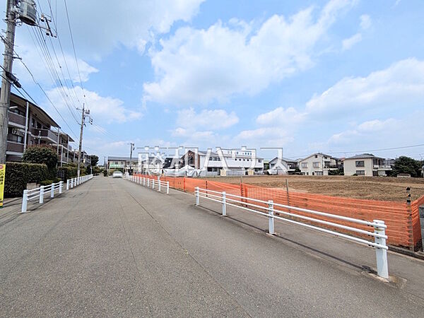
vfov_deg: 85.7
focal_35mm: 14
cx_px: 212
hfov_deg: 102.1
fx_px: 171
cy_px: 159
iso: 49
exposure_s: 1/2674
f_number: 2.2
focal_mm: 1.83
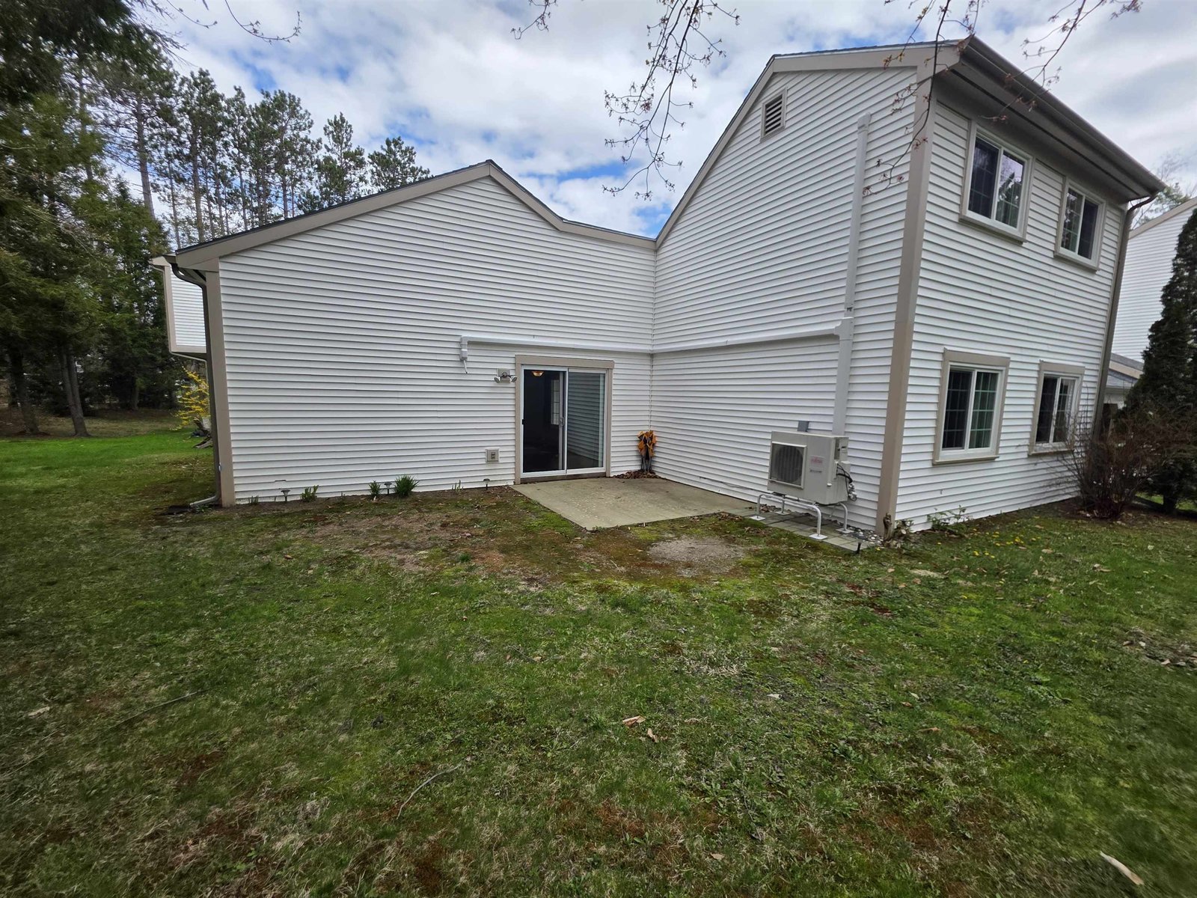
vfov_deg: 89.9
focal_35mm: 13
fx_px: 450
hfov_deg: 106.2
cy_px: 449
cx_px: 598
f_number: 1.9
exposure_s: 1/1529
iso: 40
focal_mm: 2.2
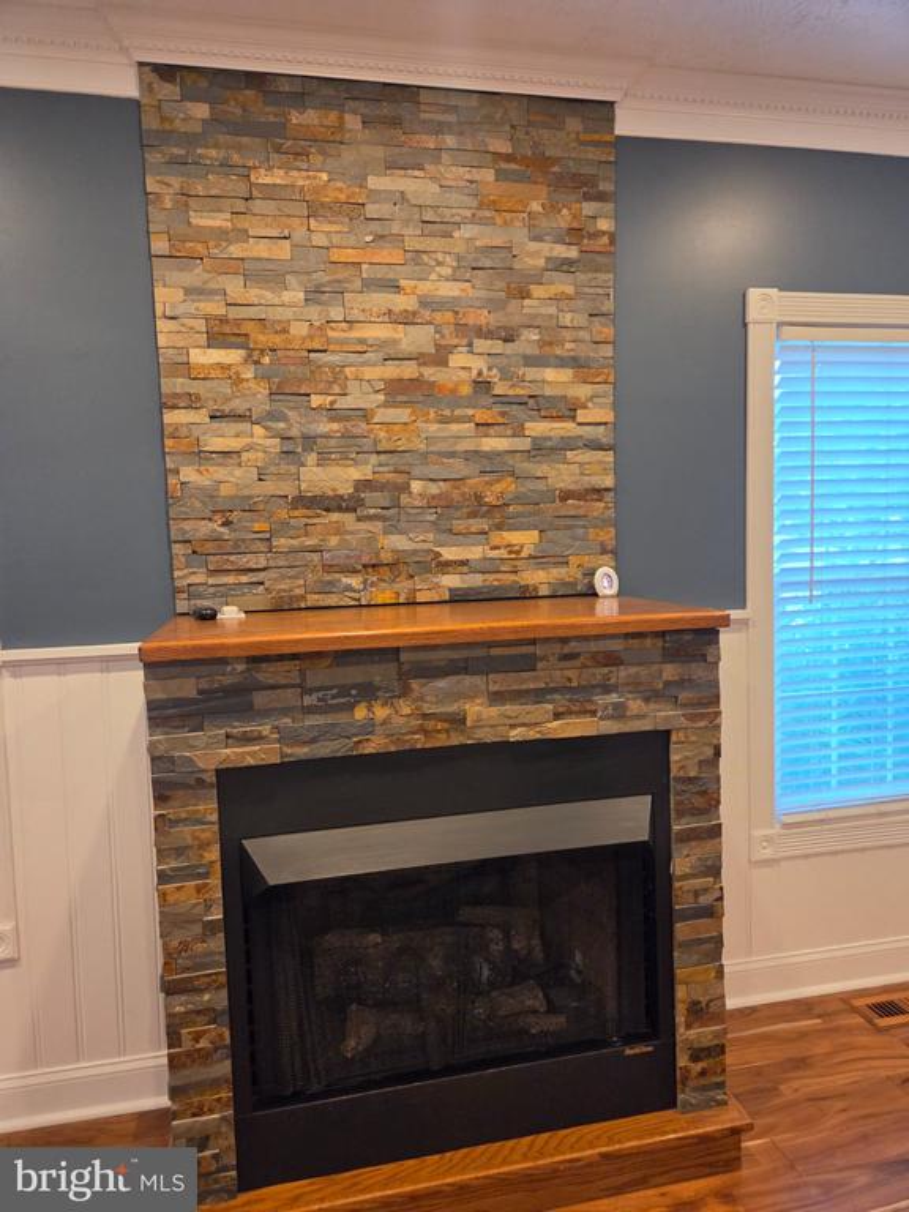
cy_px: 606
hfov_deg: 58.9
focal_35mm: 23
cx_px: 454
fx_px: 805
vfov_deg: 73.9
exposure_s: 1/120
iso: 500
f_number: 1.8
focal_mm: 5.4
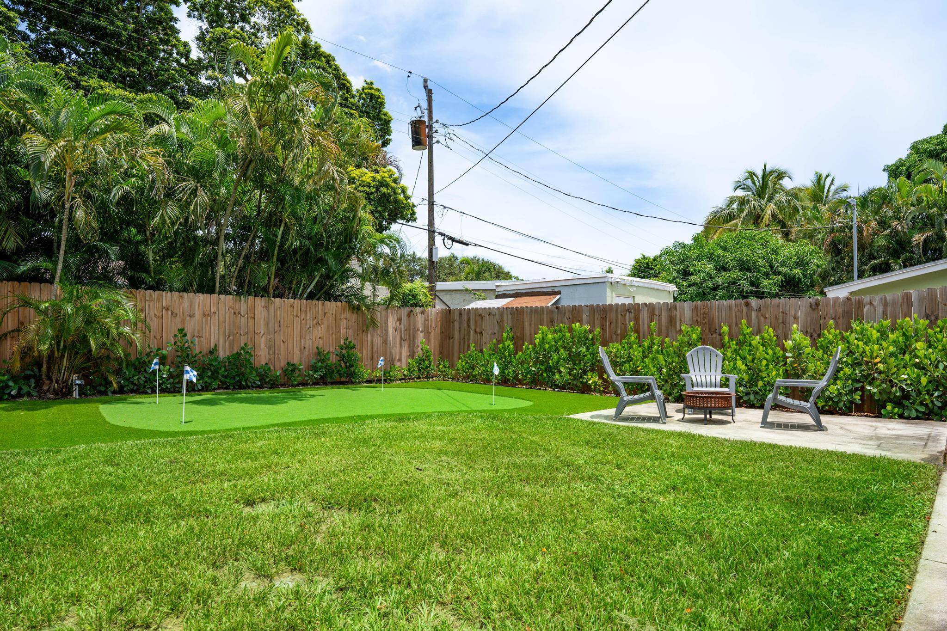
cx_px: 474
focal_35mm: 19
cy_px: 316
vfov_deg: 64.5
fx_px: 500
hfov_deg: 86.9
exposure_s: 1/800
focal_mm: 19
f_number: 7.1
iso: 200
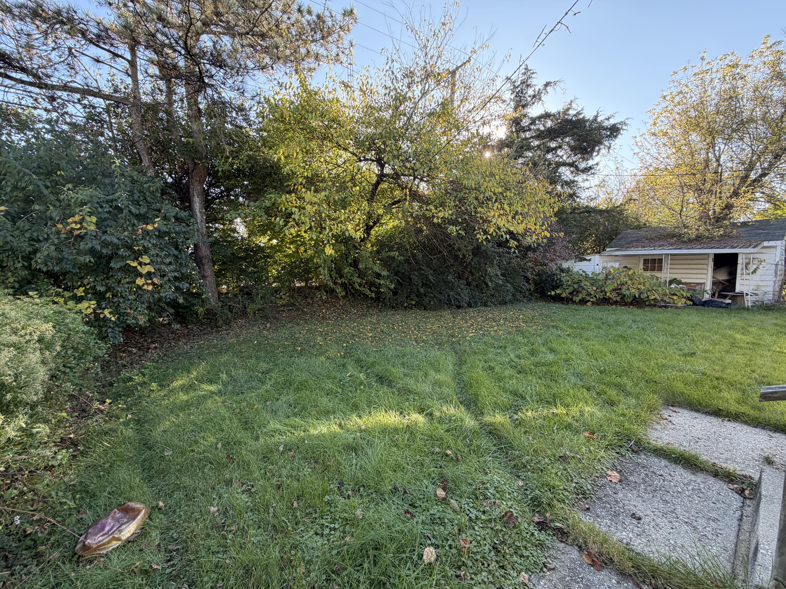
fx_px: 318
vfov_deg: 85.7
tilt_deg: -5.3
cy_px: 294
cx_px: 393
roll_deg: -0.5
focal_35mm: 14
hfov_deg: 102.1
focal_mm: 2.22
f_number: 2.2
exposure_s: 1/131
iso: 64
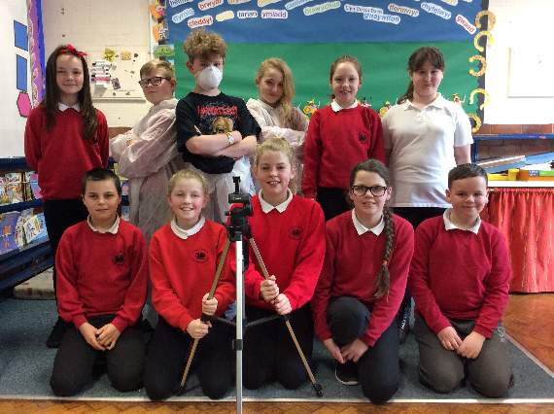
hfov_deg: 56.9
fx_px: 511
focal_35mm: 32
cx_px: 277
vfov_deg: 44.1
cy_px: 207
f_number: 2.4
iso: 100
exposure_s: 1/25
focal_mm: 3.3
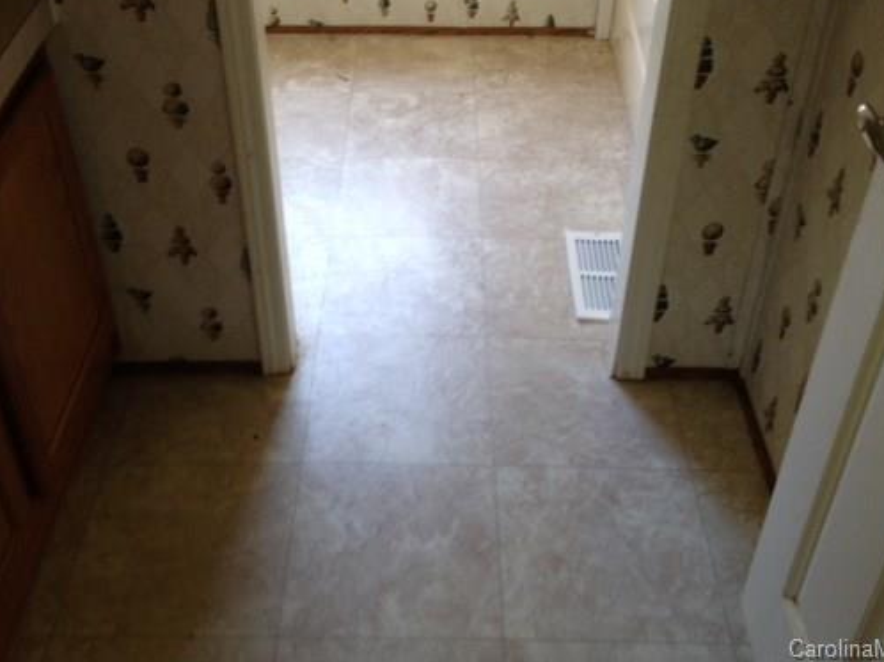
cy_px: 240
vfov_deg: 32.0
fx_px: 1149
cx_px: 424
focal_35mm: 45
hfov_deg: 42.1
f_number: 2.4
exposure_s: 1/31
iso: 50
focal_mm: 4.28
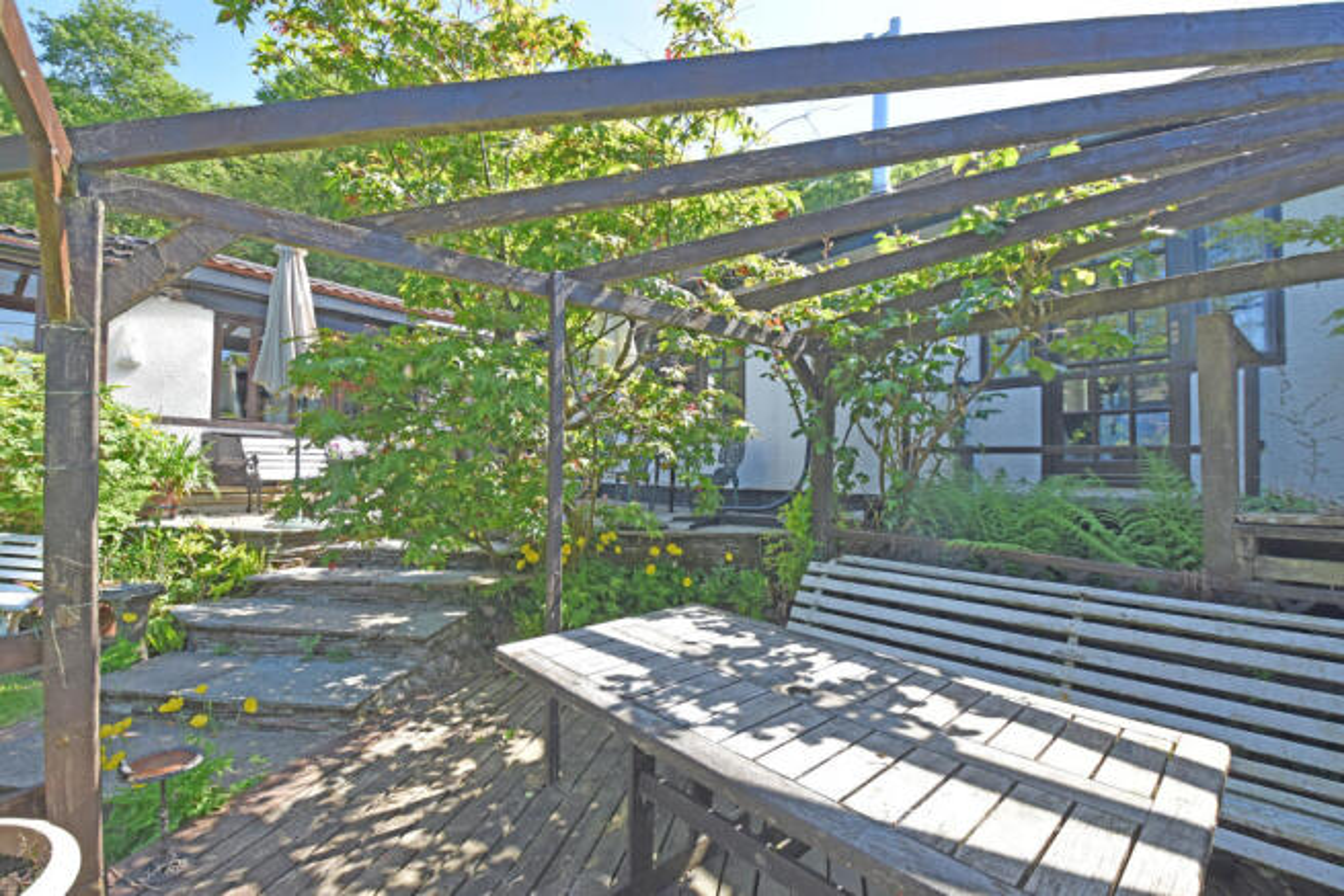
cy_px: 448
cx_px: 672
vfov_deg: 77.4
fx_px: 560
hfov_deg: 100.4
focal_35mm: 15
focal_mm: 10
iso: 220
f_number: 5.6
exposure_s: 1/250
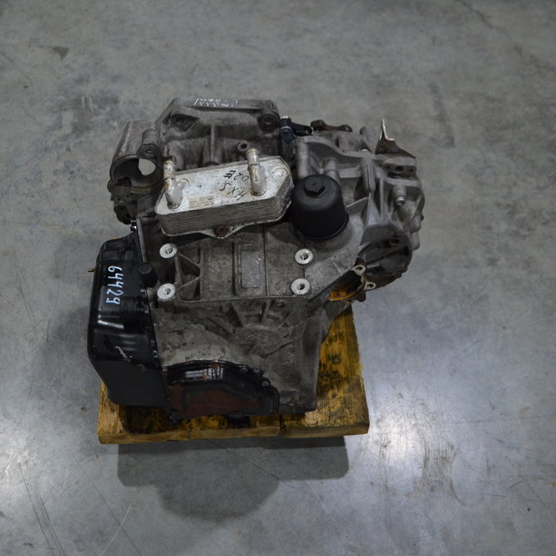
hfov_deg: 39.1
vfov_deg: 39.2
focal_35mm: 43
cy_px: 277
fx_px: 781
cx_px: 238
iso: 500
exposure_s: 1/60
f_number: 4
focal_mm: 22
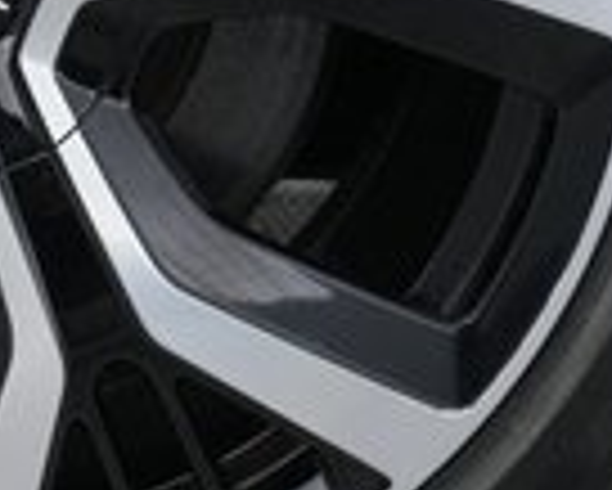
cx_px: -40
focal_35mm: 106
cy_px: -49
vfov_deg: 14.2
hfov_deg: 17.6
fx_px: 1921
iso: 4000
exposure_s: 1/125
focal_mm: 24
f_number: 4
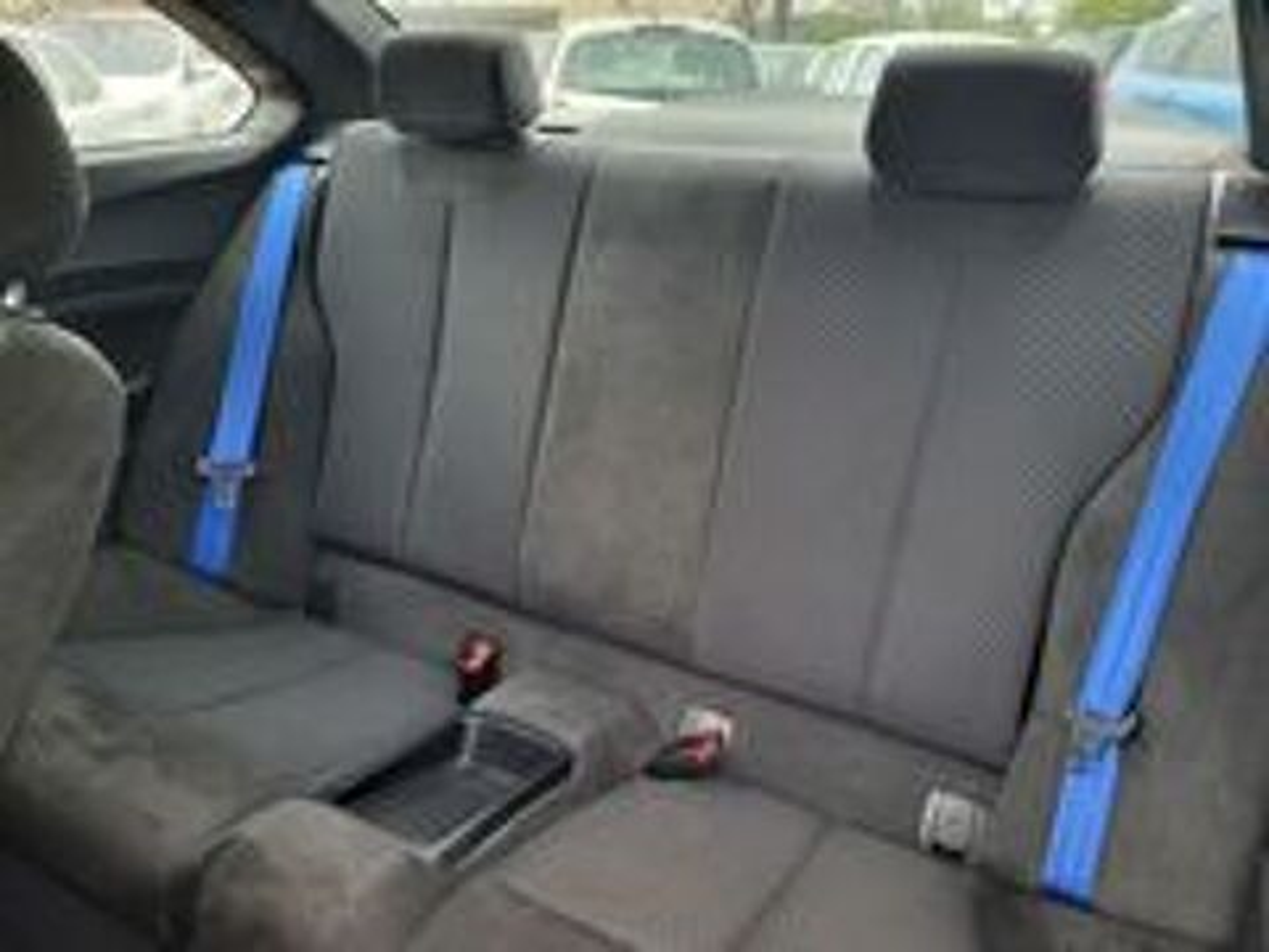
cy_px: 476
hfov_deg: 67.3
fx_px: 953
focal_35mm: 26
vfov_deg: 53.1
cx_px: 634
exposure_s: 1/25
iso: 500
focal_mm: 5.4
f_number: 1.8
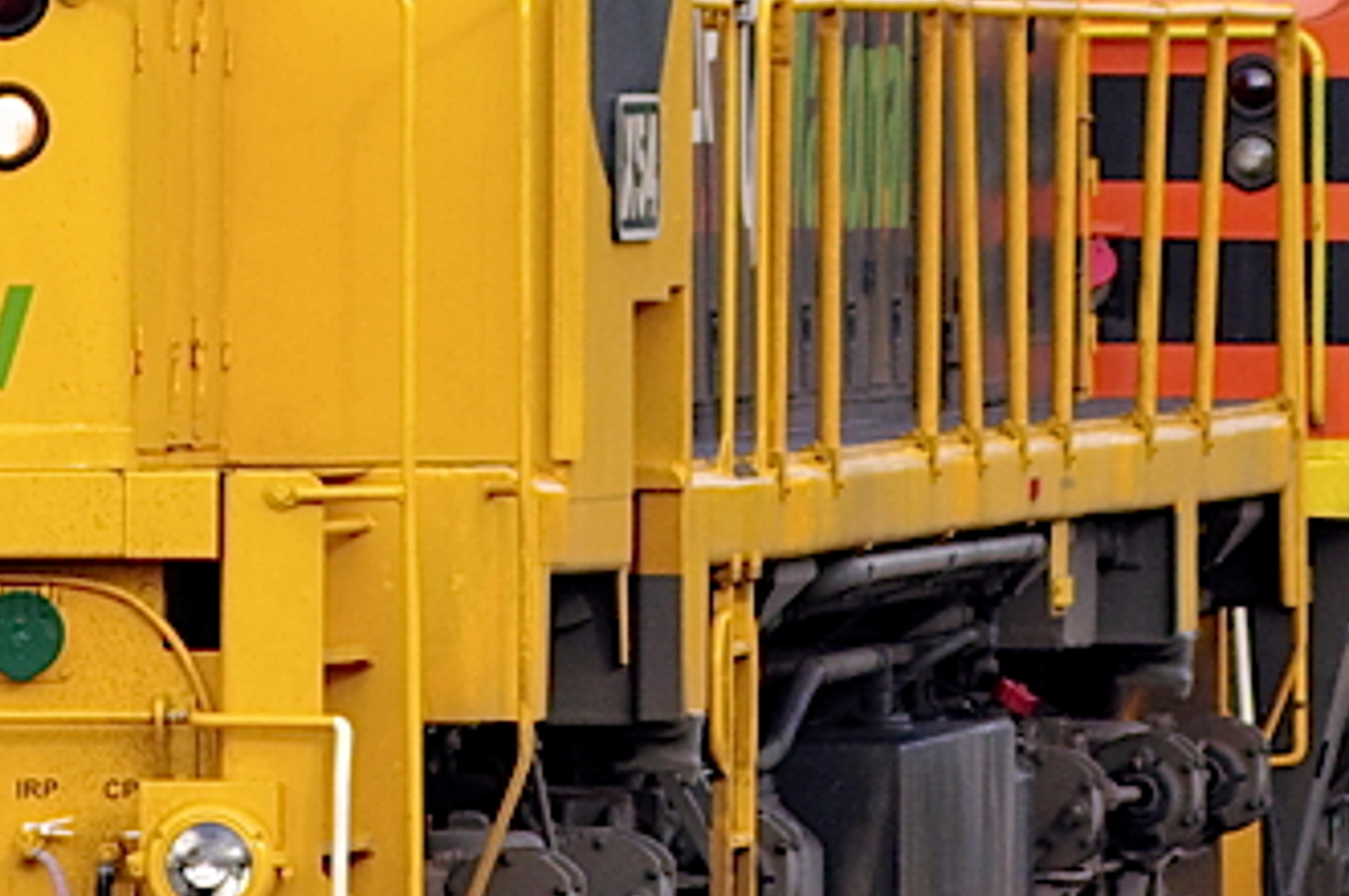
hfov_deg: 2.3
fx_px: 33851
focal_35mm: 904
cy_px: -181
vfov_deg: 1.5
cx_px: 831
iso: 400
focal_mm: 133
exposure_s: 1/320
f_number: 5.6
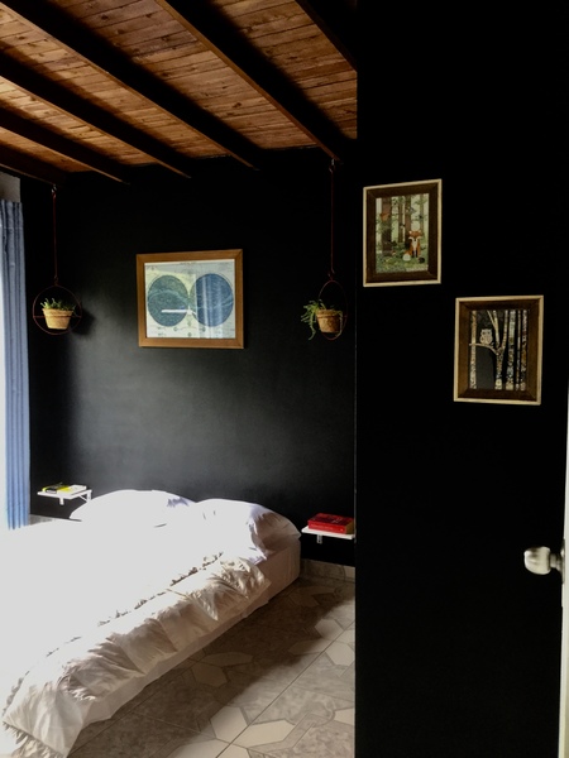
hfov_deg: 45.4
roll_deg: +1.1
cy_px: 379
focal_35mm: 31
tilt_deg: -2.9
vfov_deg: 58.4
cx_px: 284
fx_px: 679
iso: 80
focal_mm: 3.3
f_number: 2.4
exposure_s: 1/30
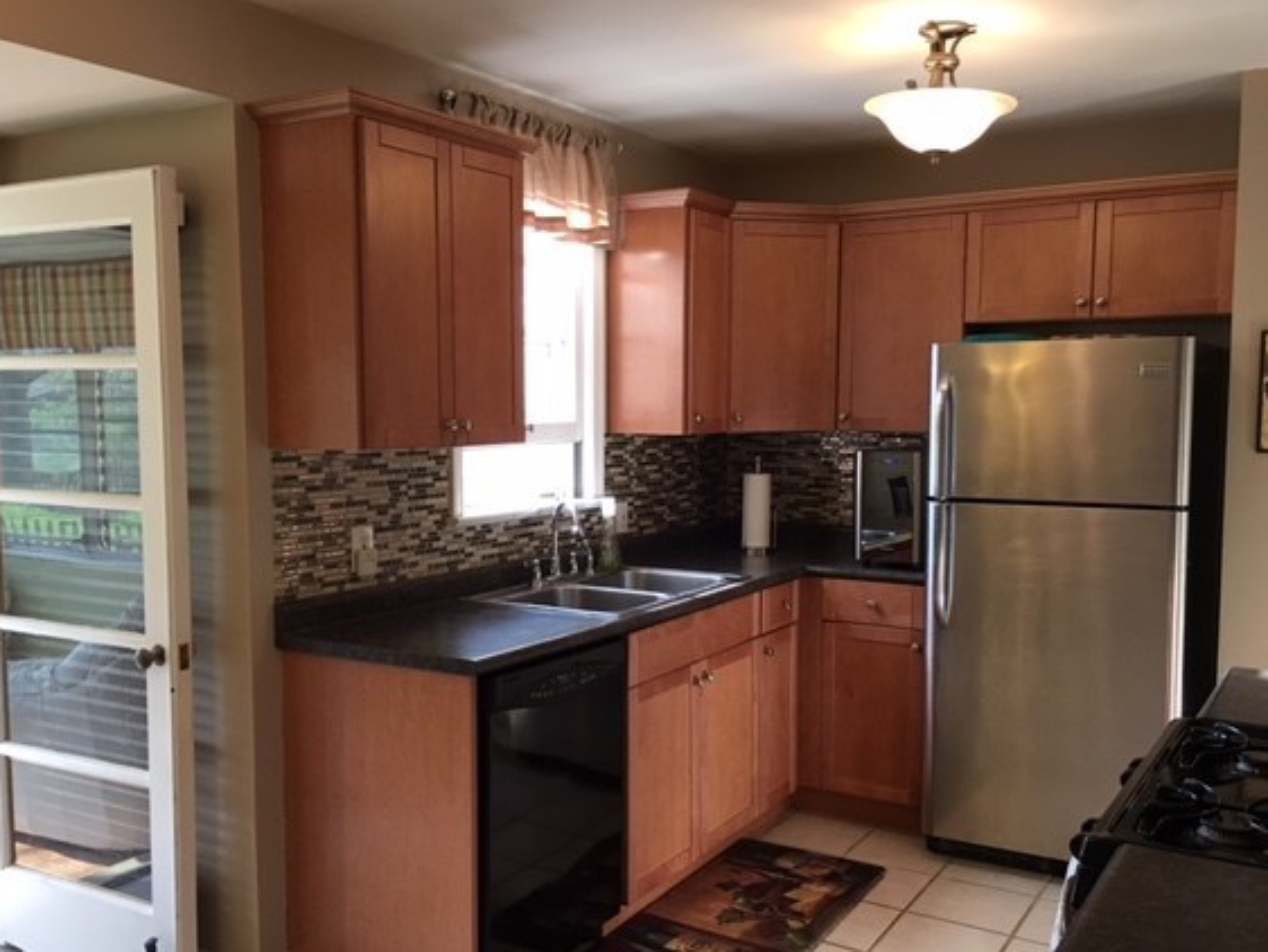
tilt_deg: -5.7
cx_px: 636
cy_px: 521
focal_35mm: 33
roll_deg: -0.6
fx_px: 1209
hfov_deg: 55.3
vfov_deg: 42.9
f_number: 2.2
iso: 40
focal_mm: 4.15
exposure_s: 1/30
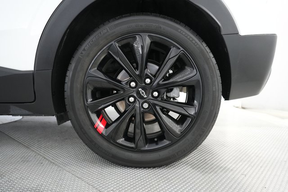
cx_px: 144
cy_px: 96
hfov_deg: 71.5
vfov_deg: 51.2
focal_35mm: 25
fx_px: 200
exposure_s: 1/160
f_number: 2.8
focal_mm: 25
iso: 5000
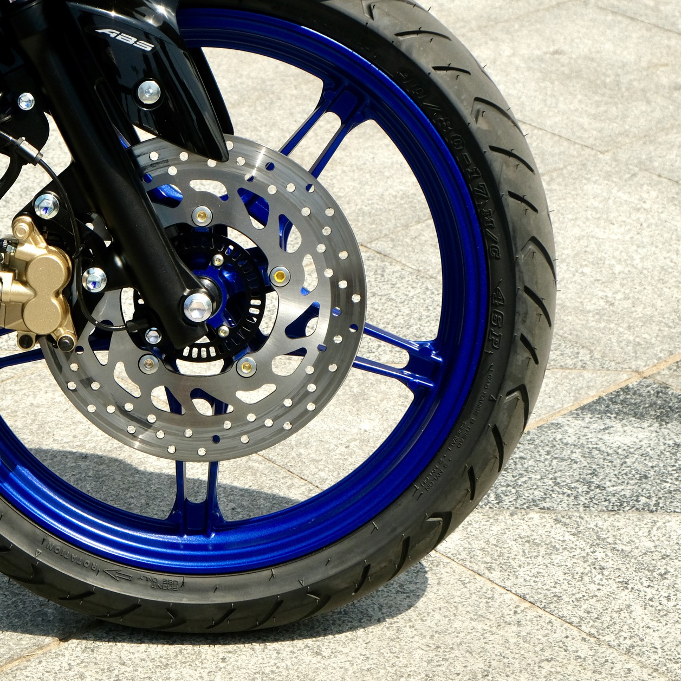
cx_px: 226
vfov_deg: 15.0
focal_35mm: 116
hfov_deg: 15.0
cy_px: 259
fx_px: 2582
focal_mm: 44.4
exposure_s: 1/2000
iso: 800
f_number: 7.1
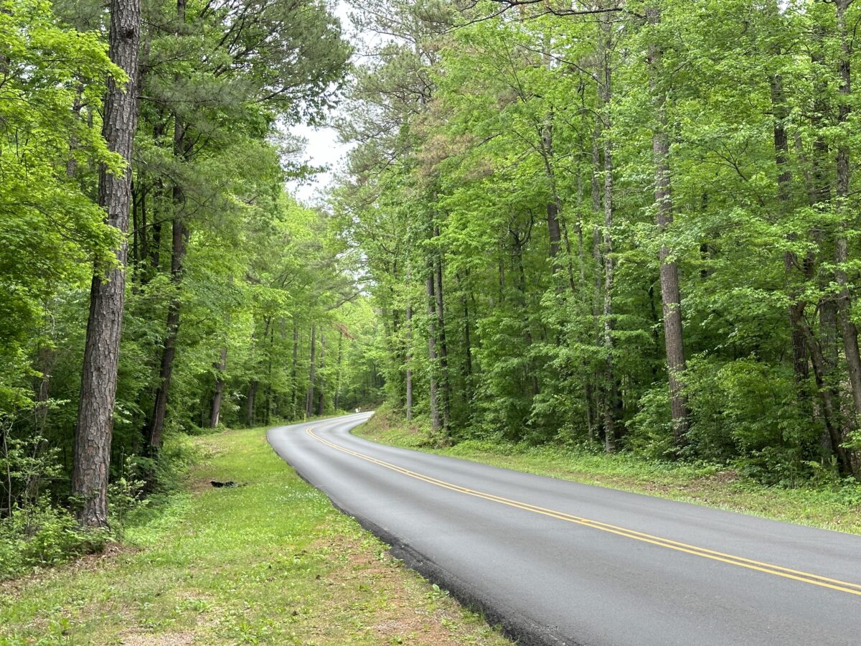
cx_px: 430
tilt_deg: +3.6
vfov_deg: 30.3
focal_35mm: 48
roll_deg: -0.4
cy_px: 323
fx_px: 1194
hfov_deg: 39.7
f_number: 1.78
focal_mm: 6.86
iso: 64
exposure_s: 1/283
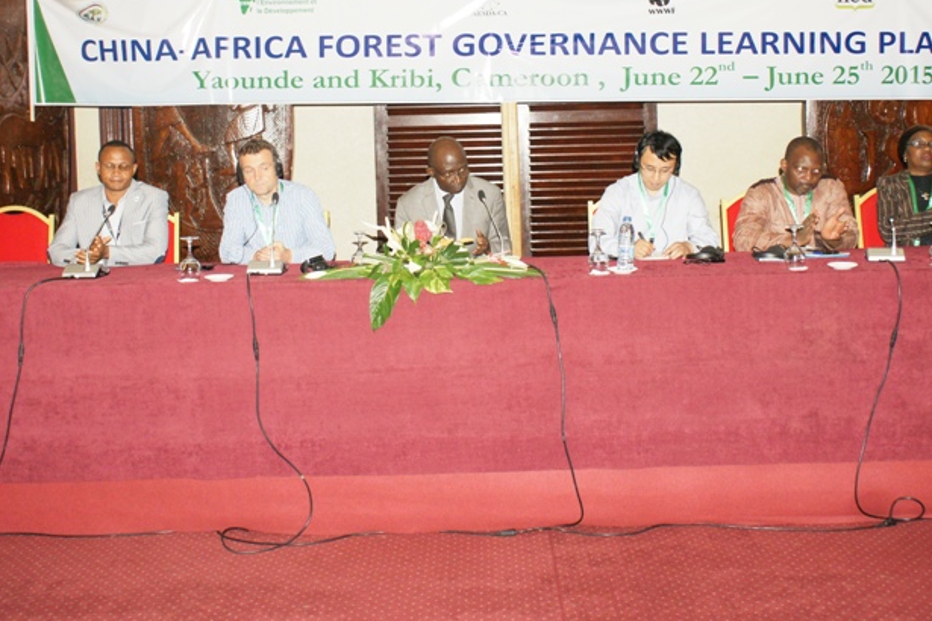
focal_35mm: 41
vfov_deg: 32.6
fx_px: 1061
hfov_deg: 47.4
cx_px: 462
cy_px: 284
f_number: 4.5
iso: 1600
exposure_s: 1/200
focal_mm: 24
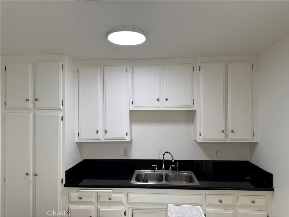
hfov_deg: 71.6
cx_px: 144
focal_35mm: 24
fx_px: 200
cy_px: 108
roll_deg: +1.6
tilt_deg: +1.2
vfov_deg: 56.8
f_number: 1.78
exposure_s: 1/120
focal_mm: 6.76
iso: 100
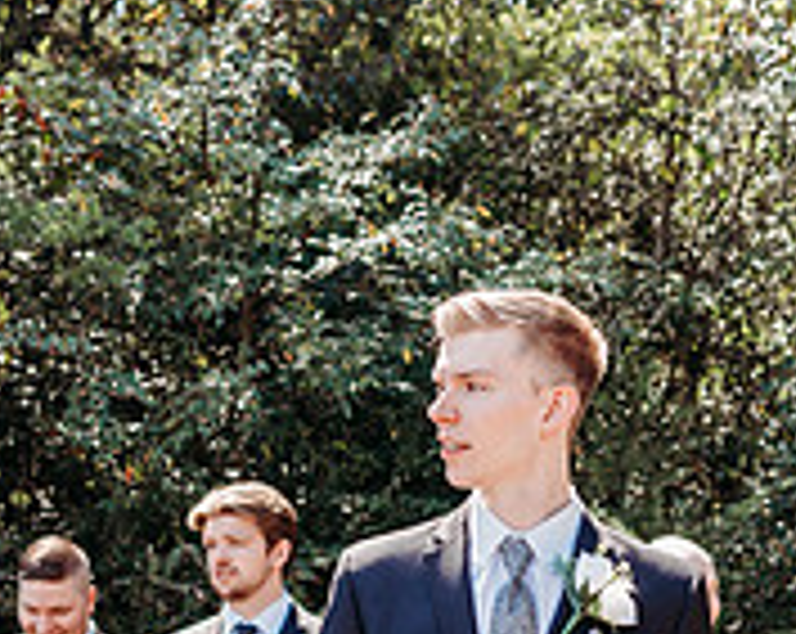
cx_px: 477
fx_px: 1740
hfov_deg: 25.7
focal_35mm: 74
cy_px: 587
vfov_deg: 20.2
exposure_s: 1/400
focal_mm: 24
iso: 100
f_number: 2.8
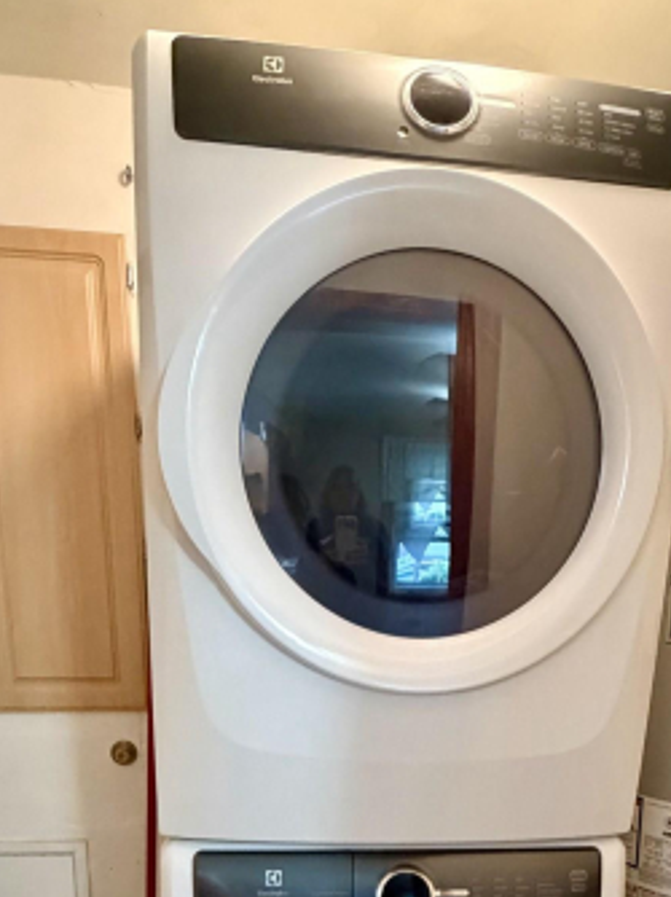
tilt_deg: -12.7
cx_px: 395
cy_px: 729
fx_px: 725
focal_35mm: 28
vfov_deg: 58.2
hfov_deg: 49.5
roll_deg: -0.8
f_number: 2.2
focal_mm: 2.22
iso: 800
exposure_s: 1/60
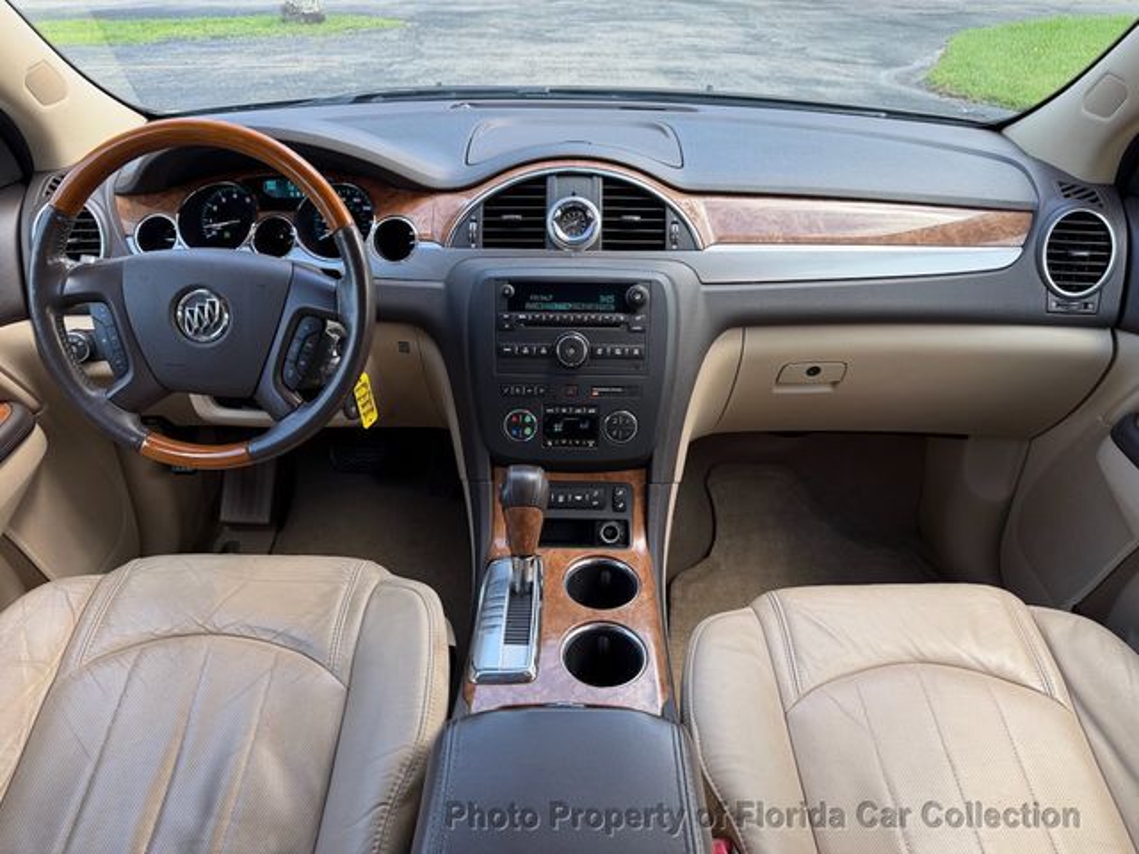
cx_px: 570
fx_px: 790
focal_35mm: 24
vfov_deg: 56.8
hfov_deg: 71.6
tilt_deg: -31.2
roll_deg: +0.0
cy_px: 427
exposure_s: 1/172
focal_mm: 6.76
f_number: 1.78
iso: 80
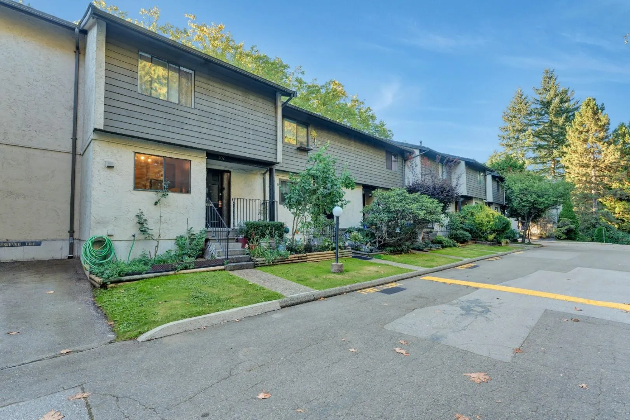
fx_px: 285
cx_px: 315
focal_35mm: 16
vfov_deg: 72.7
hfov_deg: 95.7
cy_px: 210
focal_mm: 16.3
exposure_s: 1/50
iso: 400
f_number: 8
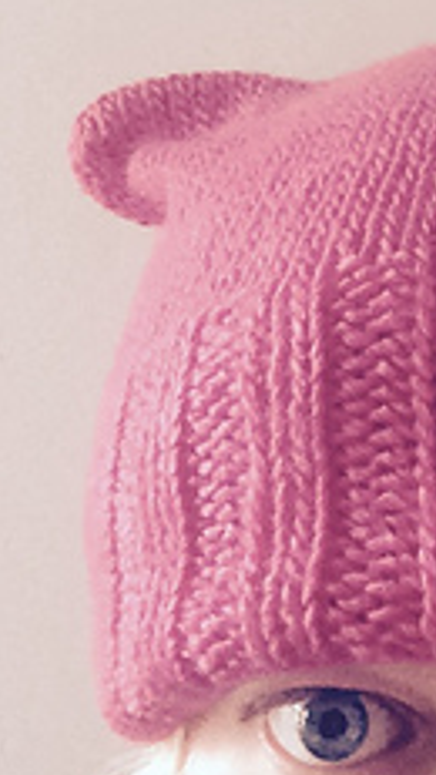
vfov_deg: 27.5
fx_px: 1500
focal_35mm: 73
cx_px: 538
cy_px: 23
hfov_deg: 15.8
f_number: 2.4
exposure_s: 1/17
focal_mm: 2.15
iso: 400
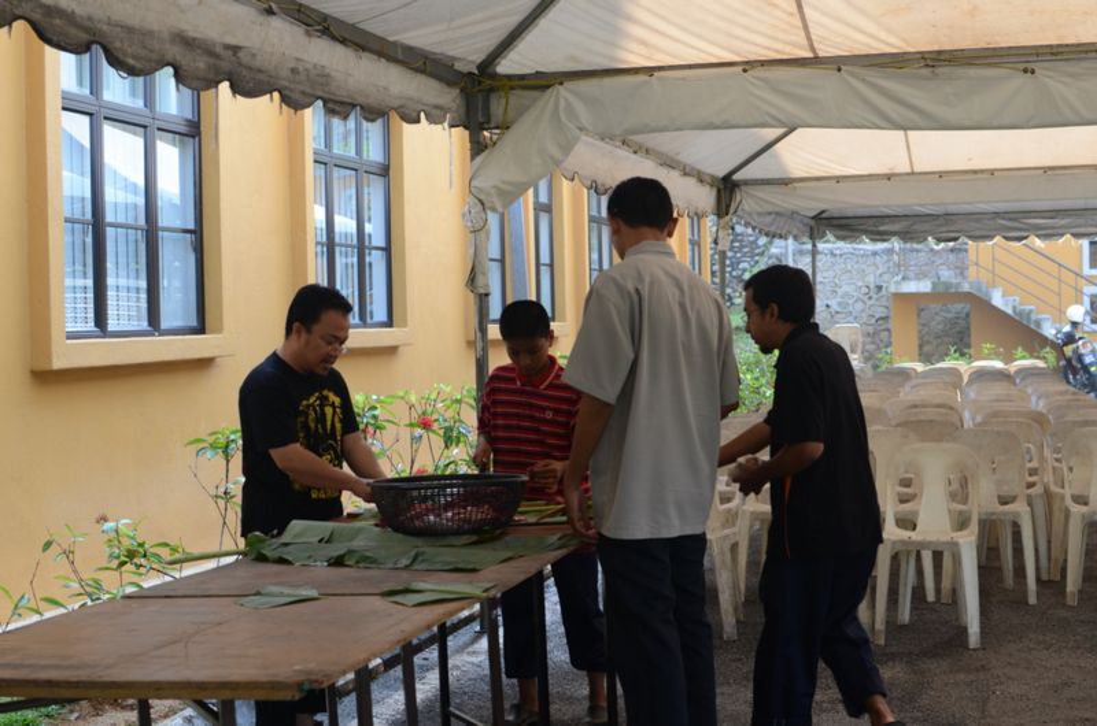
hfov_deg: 37.9
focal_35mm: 52
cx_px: 548
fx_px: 1597
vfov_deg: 25.6
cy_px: 363
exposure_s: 1/80
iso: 160
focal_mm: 35
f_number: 4.5
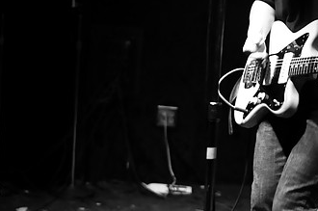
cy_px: 182
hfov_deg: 25.1
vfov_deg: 17.0
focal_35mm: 79
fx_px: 697
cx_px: 270
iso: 1000
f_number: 1.8
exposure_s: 1/80
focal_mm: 30
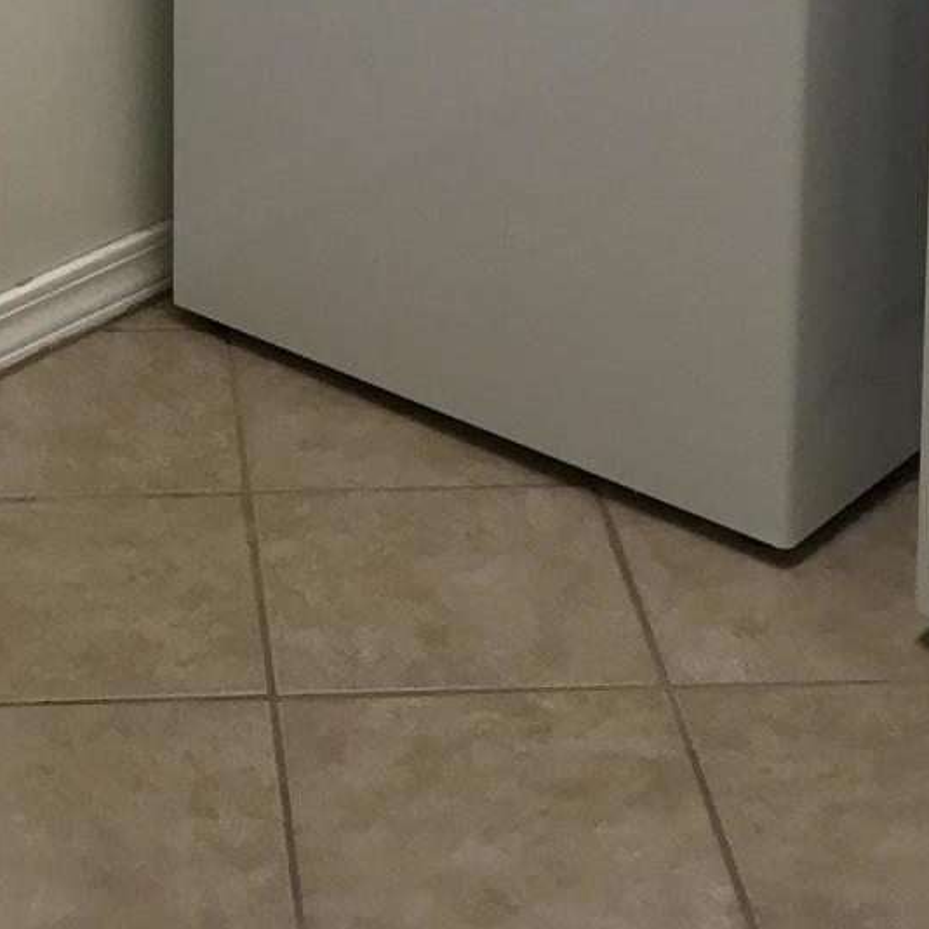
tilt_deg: -10.3
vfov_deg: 16.3
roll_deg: +0.7
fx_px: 2915
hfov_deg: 18.0
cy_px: -531
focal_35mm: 96
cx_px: 216
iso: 25
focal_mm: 4.15
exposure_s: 1/30
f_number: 2.2
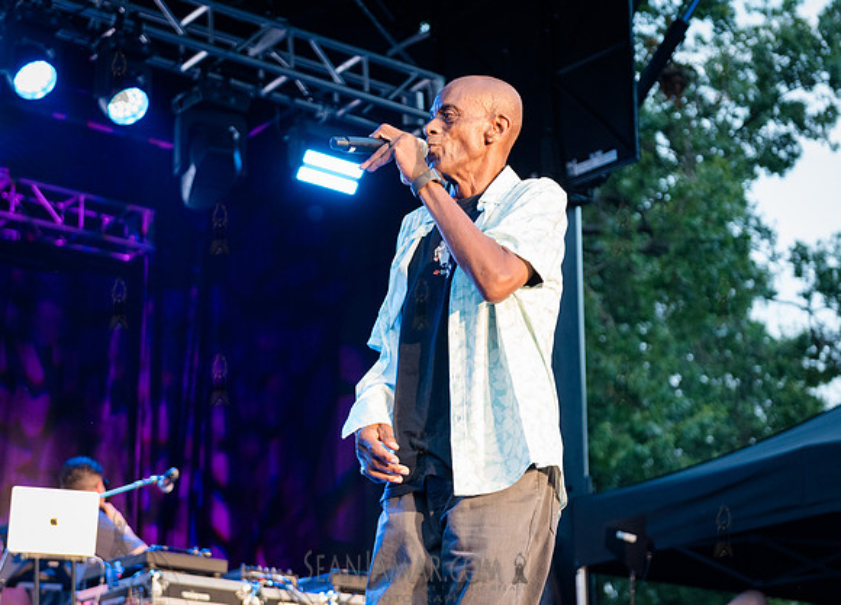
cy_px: 270
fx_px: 1896
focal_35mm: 79
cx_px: 462
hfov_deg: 25.0
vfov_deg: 18.1
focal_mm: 66
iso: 2000
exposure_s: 1/200
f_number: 3.5
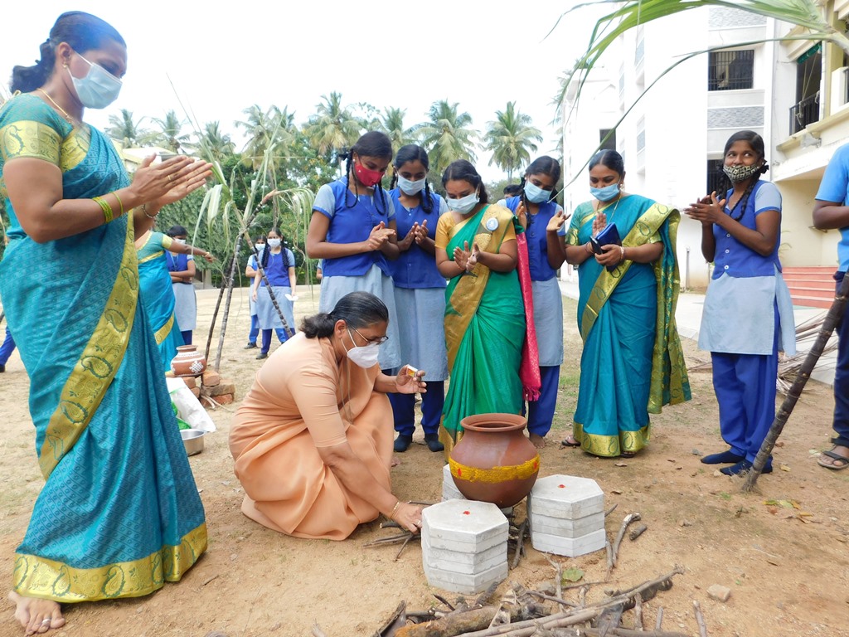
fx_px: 564
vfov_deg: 58.9
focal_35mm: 23
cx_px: 424
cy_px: 318
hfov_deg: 73.9
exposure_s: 1/320
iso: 125
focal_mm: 4
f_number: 3
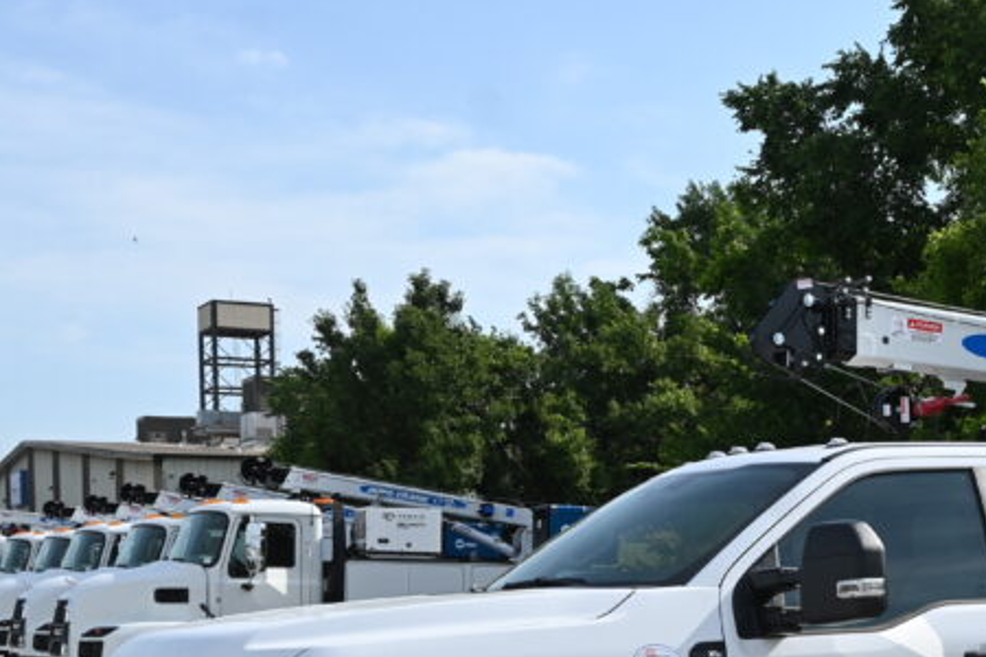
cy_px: 603
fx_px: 1823
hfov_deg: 28.5
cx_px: 979
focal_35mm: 67
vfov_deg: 20.0
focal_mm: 19.5
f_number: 7.1
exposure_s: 1/400
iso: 100
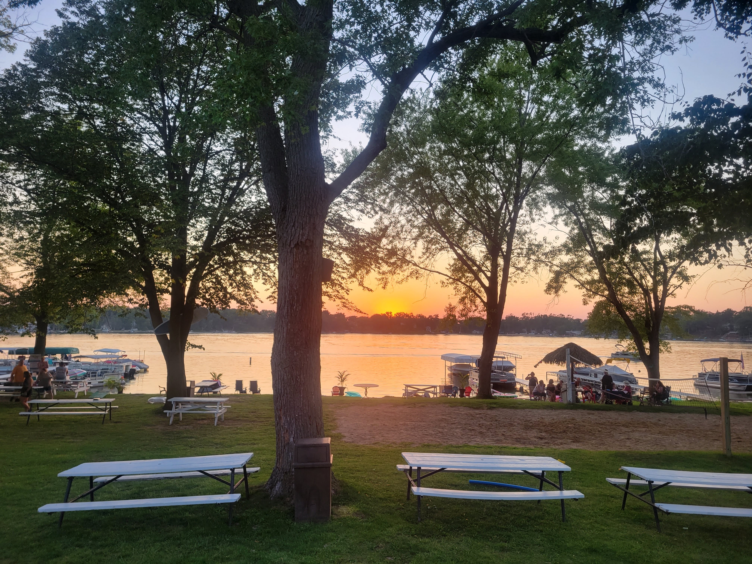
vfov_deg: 53.1
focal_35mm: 26
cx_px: 376
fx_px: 565
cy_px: 282
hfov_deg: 67.3
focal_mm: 5.4
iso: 50
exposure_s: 1/120
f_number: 1.8
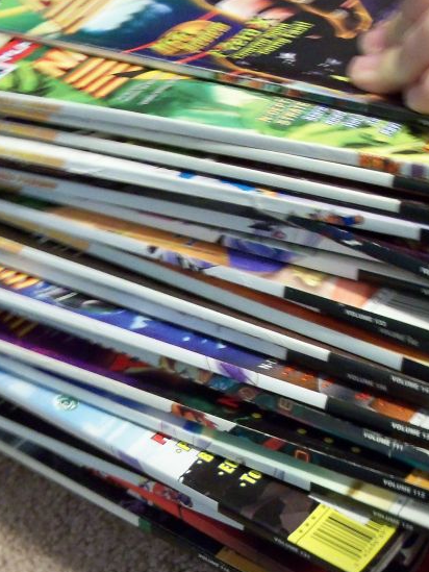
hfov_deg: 21.6
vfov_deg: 28.5
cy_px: 327
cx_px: 172
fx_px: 1123
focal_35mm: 68
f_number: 3.5
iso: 400
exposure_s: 1/8
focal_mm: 6.2
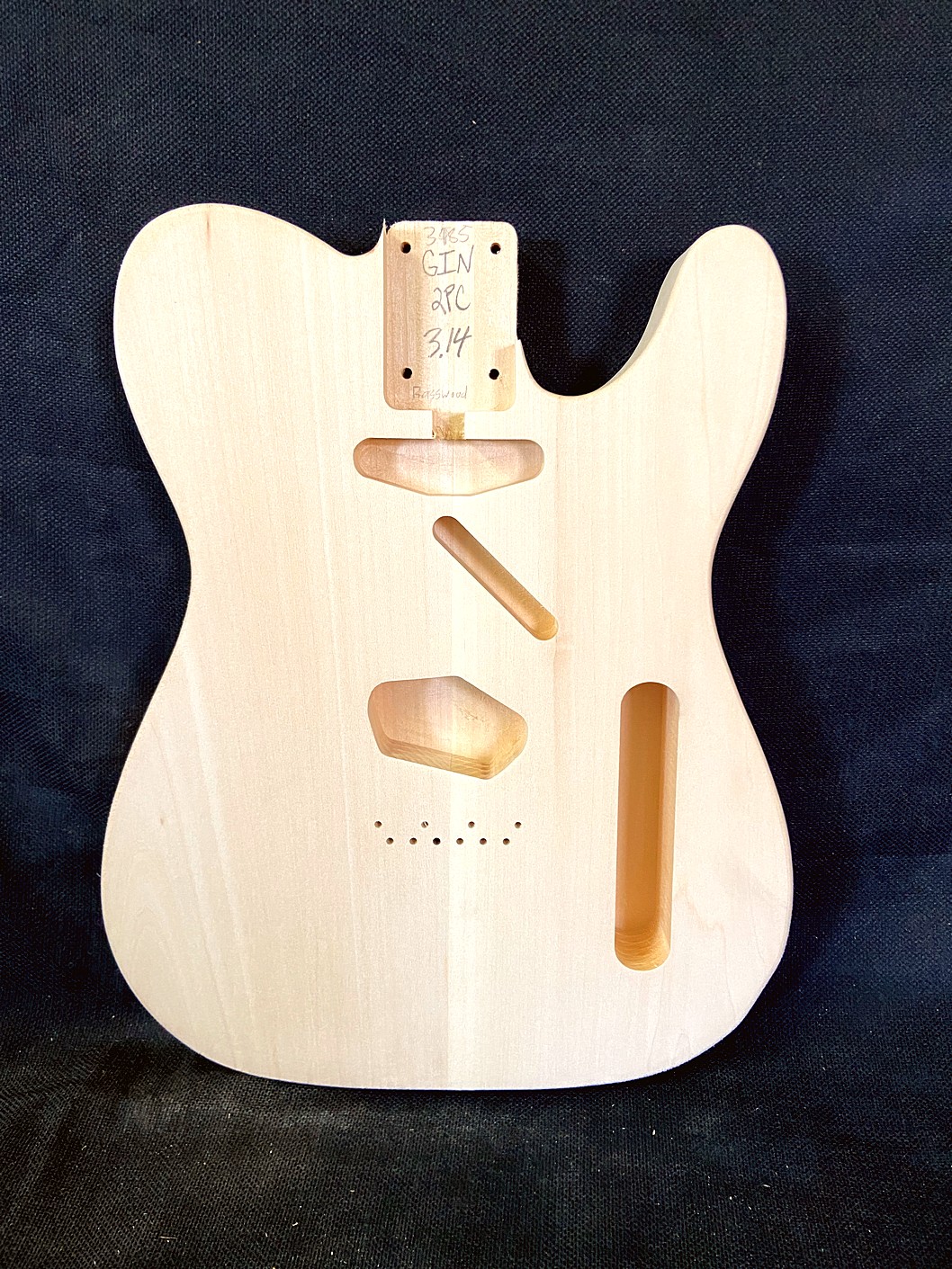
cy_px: 634
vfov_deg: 67.3
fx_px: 954
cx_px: 476
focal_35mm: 26
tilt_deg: -23.7
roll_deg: +1.0
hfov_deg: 53.1
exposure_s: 1/60
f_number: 1.8
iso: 125
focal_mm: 4.25
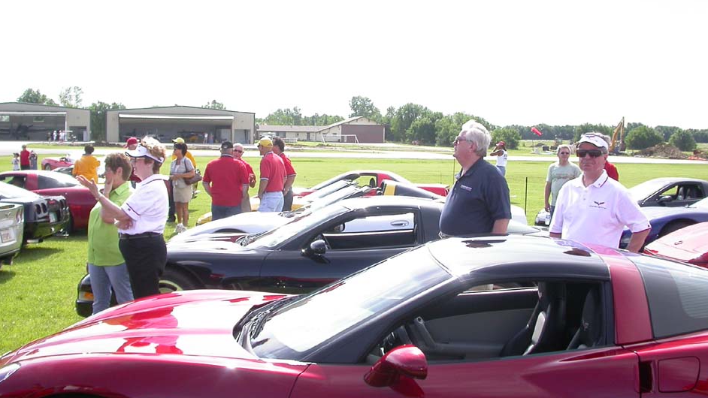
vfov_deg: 26.5
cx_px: 346
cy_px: 188
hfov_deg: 45.5
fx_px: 845
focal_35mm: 45
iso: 100
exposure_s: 1/1000
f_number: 2.6
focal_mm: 7.85
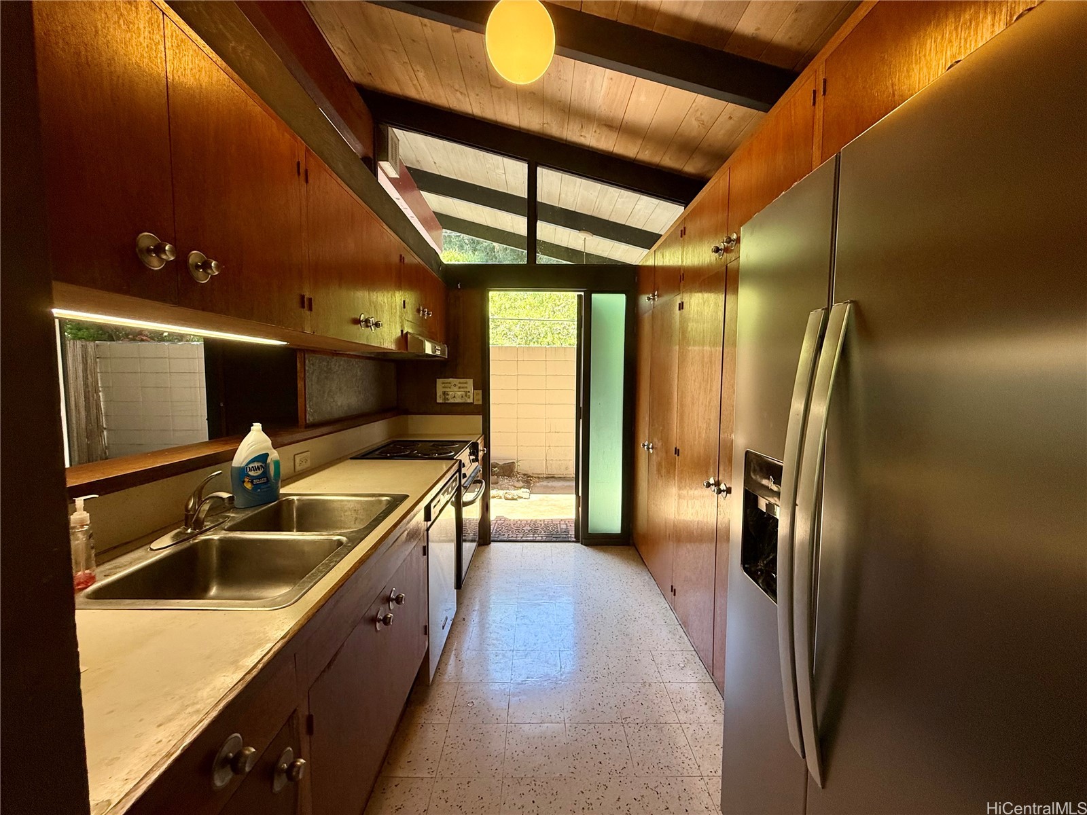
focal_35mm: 14
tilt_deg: -3.4
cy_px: 408
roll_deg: -0.2
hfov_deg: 102.1
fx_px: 440
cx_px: 544
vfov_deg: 85.7
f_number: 2.2
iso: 100
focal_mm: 2.22
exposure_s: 1/120
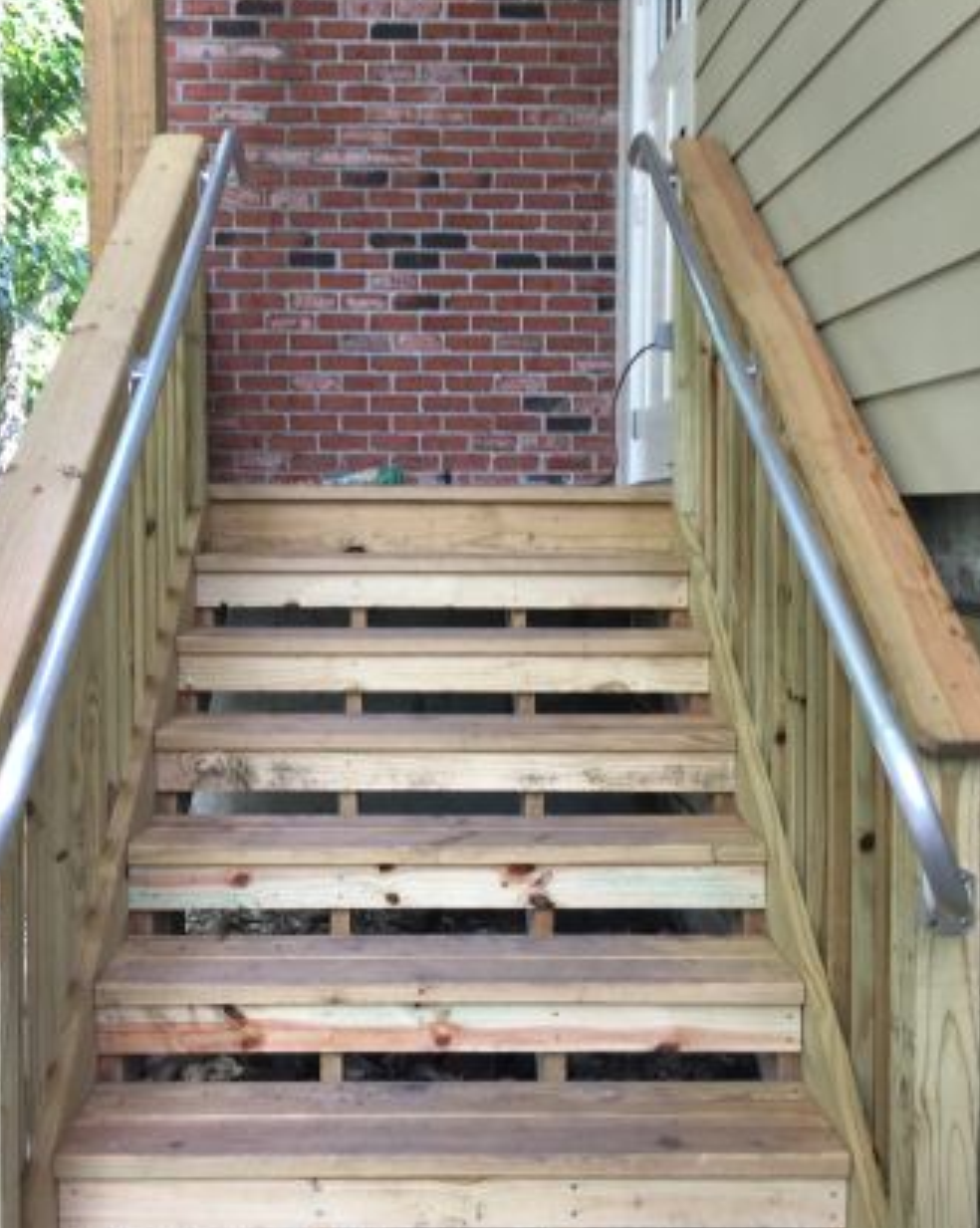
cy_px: 551
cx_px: 442
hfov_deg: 43.2
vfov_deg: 52.8
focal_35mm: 34
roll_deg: +2.2
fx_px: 1235
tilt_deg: -3.1
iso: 25
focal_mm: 4.15
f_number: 2.2
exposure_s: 1/60
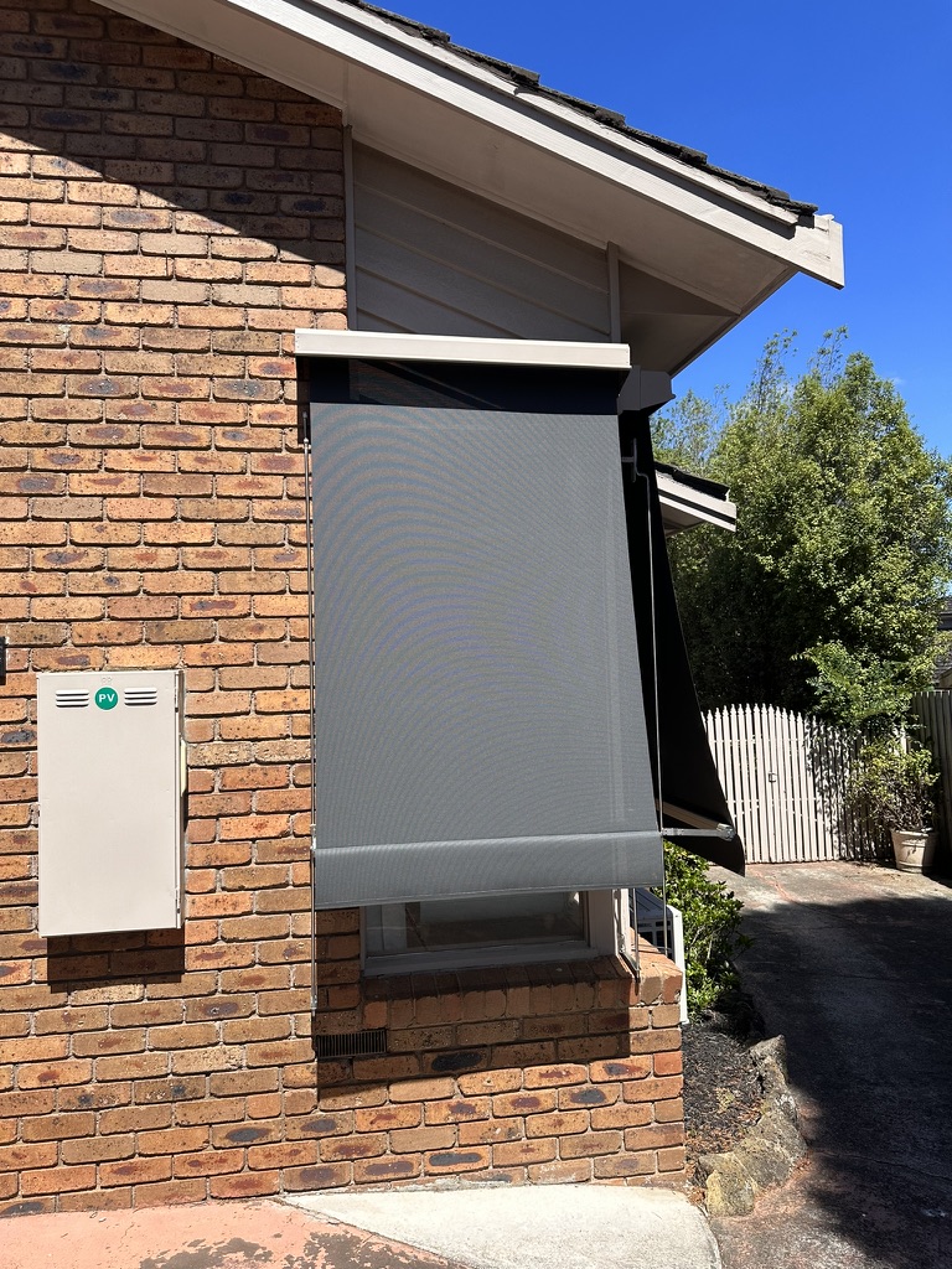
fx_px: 880
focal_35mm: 24
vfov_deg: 71.6
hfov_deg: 56.8
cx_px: 476
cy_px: 634
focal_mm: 6.86
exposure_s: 1/3247
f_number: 1.78
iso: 80
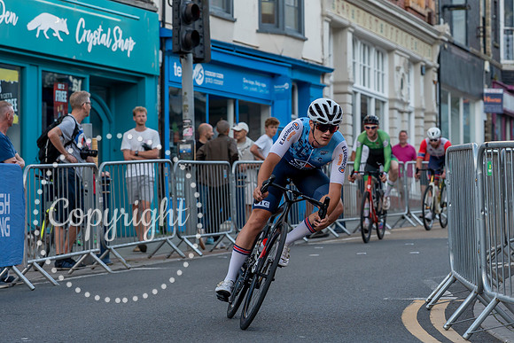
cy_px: 136
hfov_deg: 14.9
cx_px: 312
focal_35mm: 137
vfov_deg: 10.0
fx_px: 1962
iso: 200
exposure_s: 1/800
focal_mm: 70
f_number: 3.2
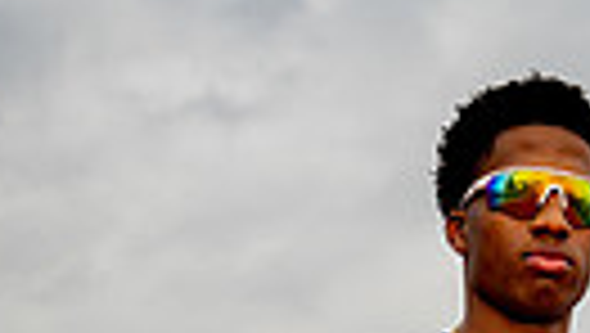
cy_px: 886
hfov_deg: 13.8
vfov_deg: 7.2
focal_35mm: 155
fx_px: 2427
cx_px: 464
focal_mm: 43
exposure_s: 1/250
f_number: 4.5
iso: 200
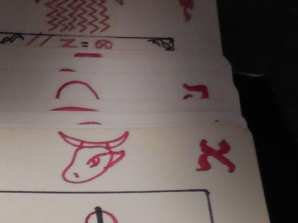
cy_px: 334
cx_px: -79
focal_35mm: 78
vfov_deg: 17.1
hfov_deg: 22.6
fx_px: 672
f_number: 3.1
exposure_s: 1/250
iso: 500
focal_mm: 4.5
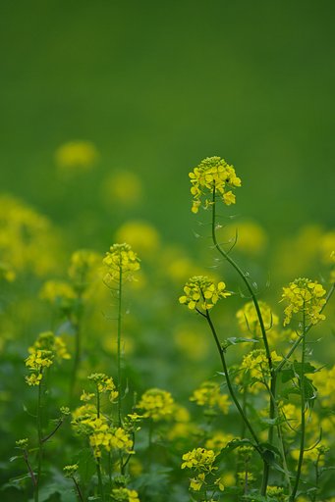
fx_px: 4190
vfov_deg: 6.9
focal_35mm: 300
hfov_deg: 4.6
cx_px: 168
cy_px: 251
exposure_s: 1/640
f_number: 2.8
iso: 200
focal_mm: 200
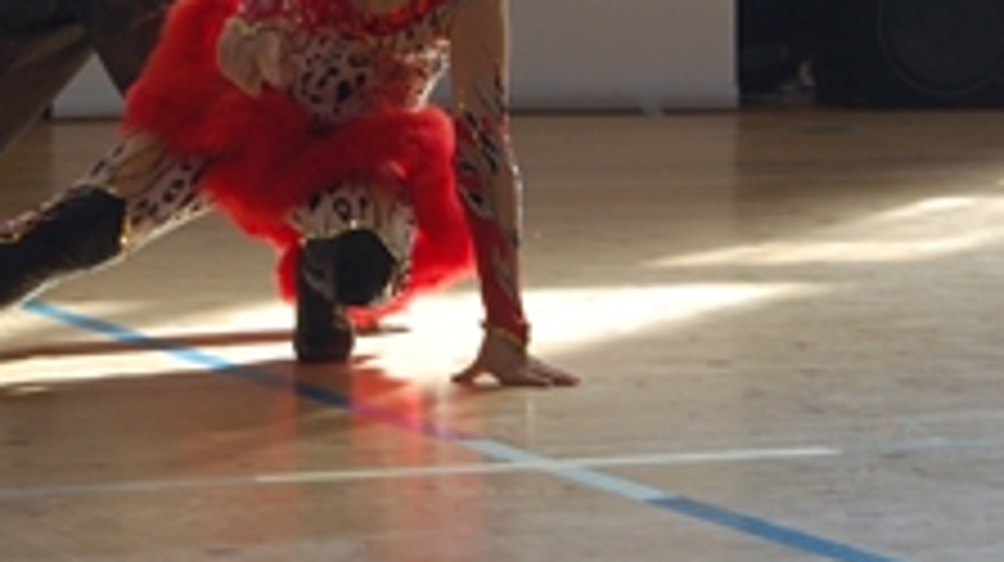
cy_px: 72
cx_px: 248
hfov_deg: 12.2
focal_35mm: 176
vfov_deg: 6.9
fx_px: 4682
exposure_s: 1/125
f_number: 5.6
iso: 280
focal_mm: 50
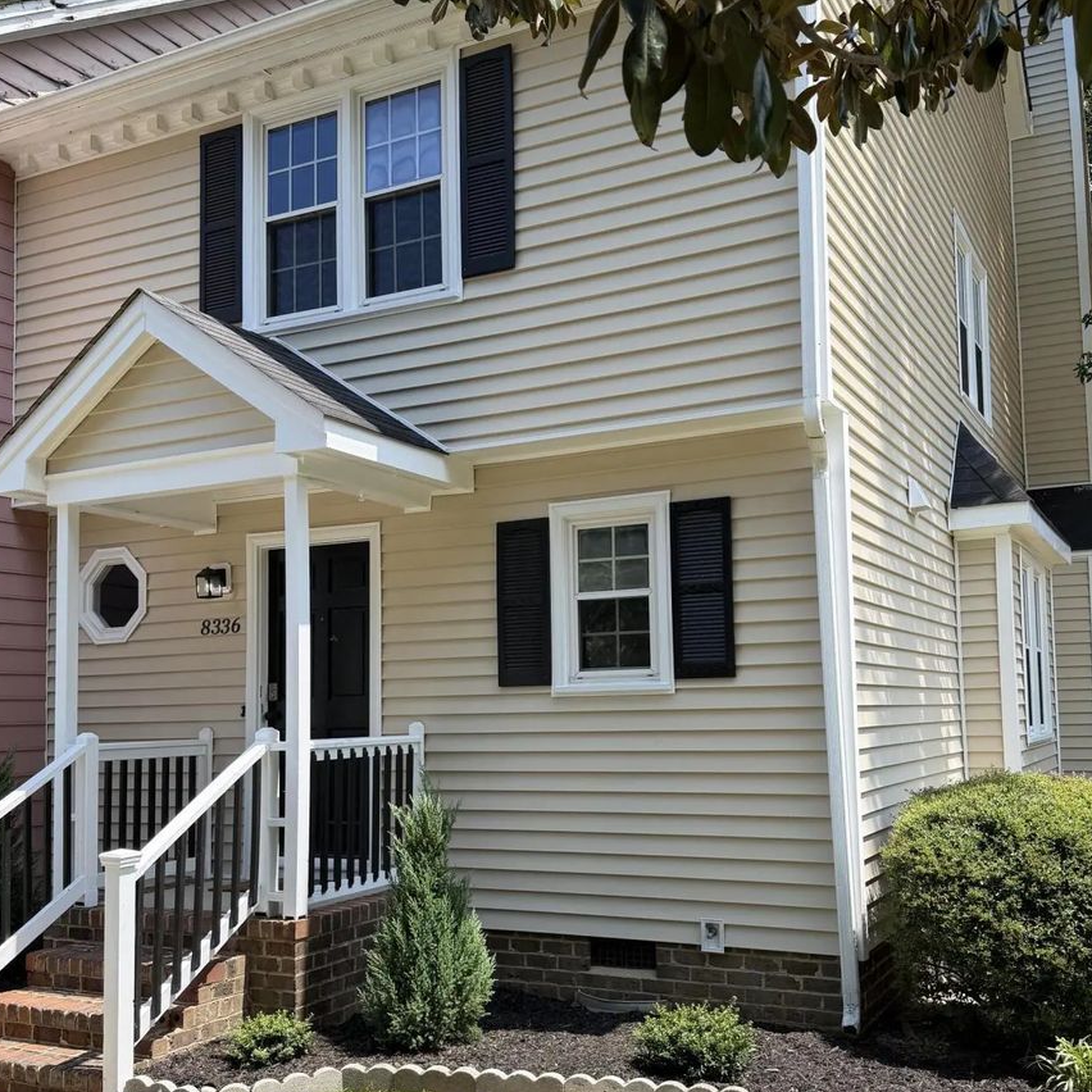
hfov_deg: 48.4
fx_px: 1213
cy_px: 626
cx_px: 581
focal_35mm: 34
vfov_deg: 48.3
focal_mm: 6.76
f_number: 1.78
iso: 80
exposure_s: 1/2000
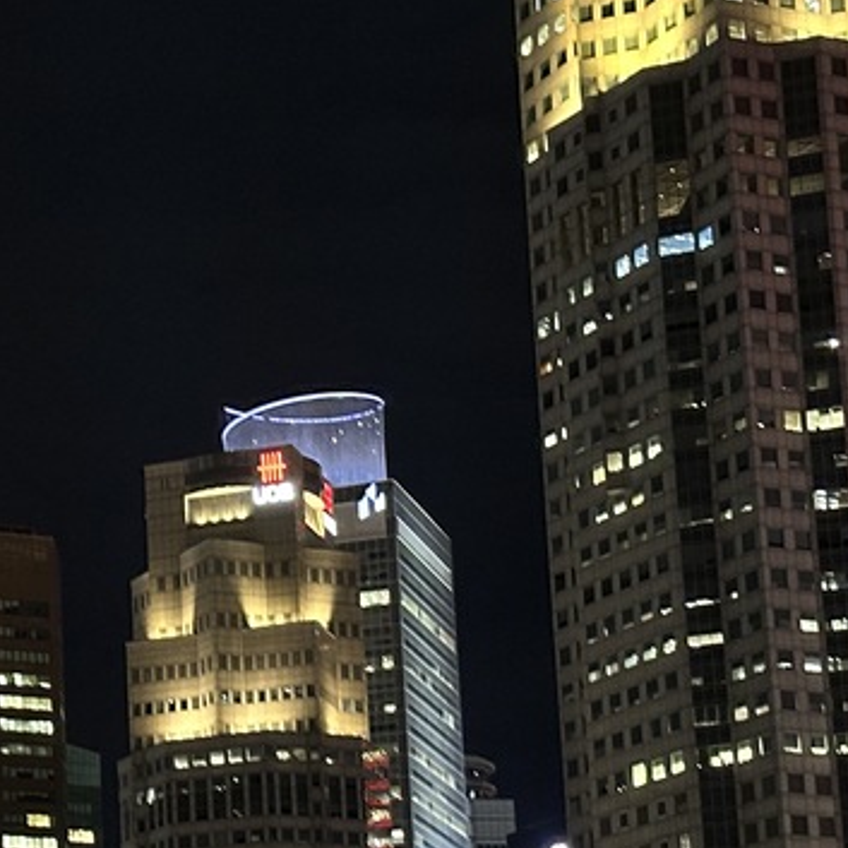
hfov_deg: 14.1
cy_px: 733
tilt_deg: +12.6
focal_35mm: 121
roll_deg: +1.5
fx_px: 3354
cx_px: -106
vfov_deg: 14.3
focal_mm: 6.86
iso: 800
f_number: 1.78
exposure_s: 1/20
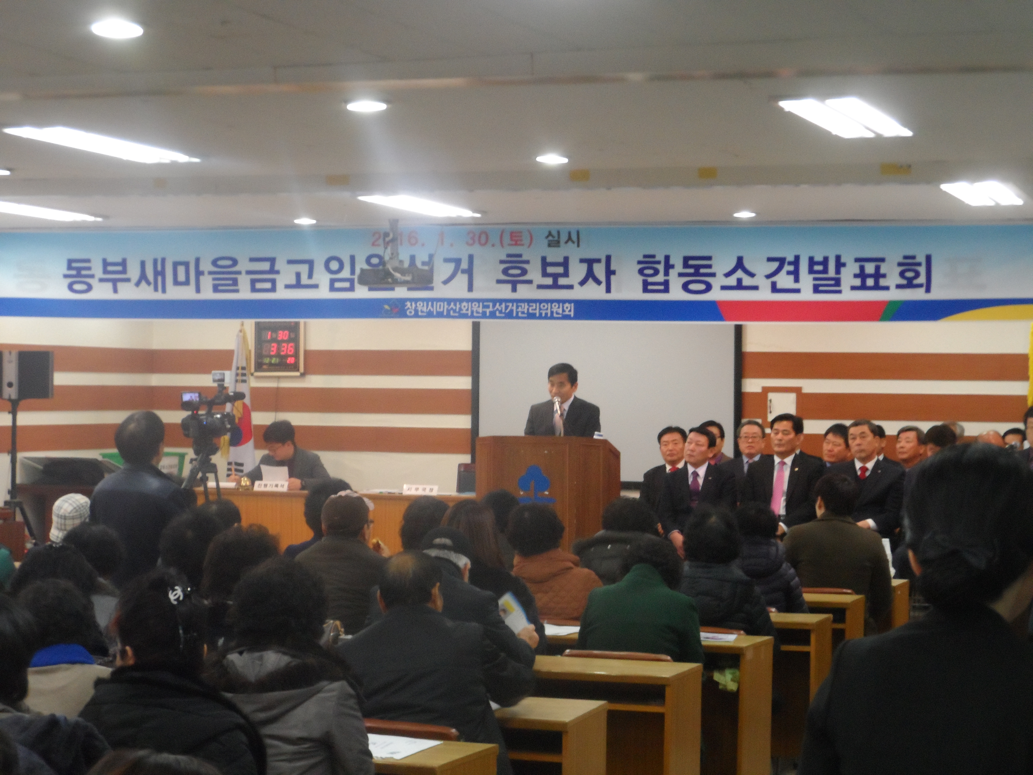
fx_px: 2626
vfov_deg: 16.8
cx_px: 516
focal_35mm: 88
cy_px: 388
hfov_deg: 22.3
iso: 400
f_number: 4.5
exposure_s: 1/20
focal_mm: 14.3
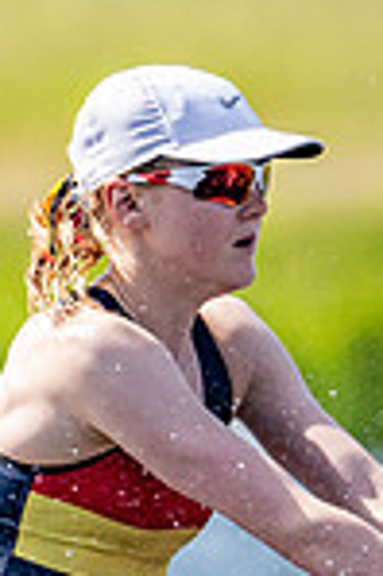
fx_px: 37459
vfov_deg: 0.9
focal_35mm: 2342
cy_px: 383
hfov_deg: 0.6
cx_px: -81
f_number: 4.5
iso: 280
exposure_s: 1/2500
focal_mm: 400
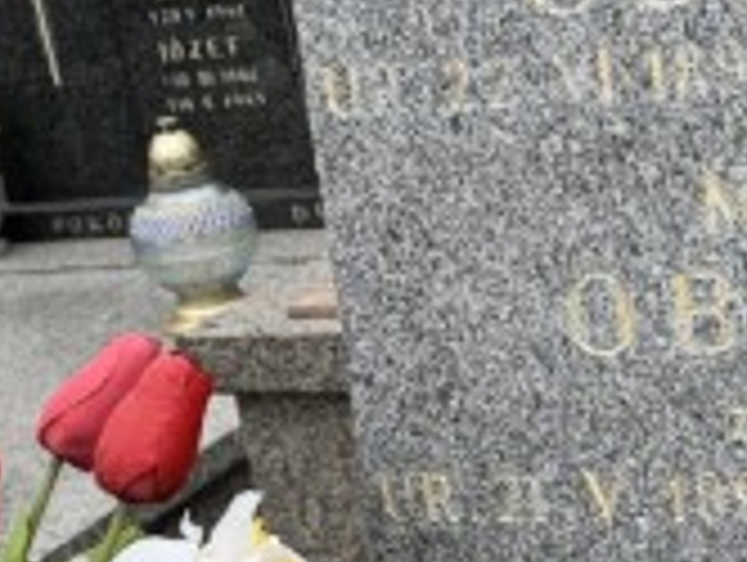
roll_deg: +8.7
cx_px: 828
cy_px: 490
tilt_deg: -21.3
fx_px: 2161
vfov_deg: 14.7
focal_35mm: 100
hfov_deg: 18.8
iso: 25
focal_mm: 4.25
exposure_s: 1/608
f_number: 1.8
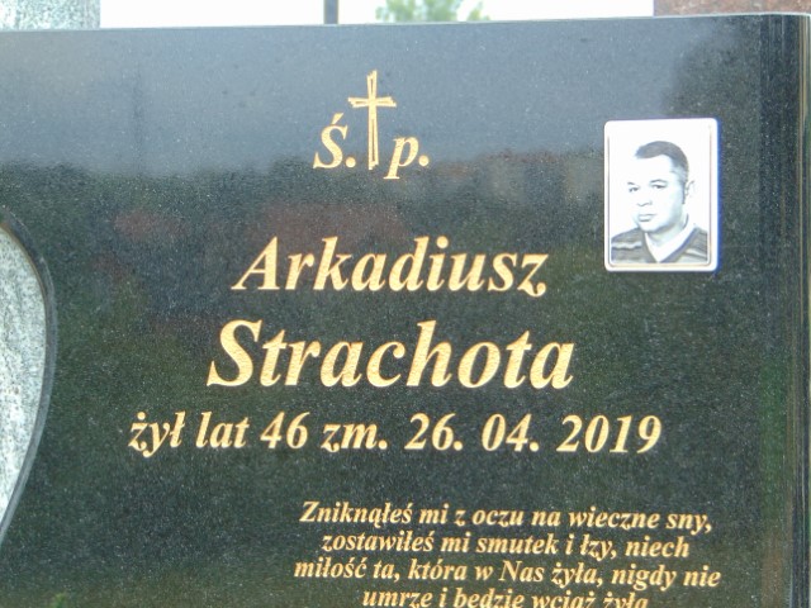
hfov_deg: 14.8
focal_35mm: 133
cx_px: 406
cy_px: 304
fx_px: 3116
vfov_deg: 11.1
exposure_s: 1/100
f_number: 4
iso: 80
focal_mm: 23.9
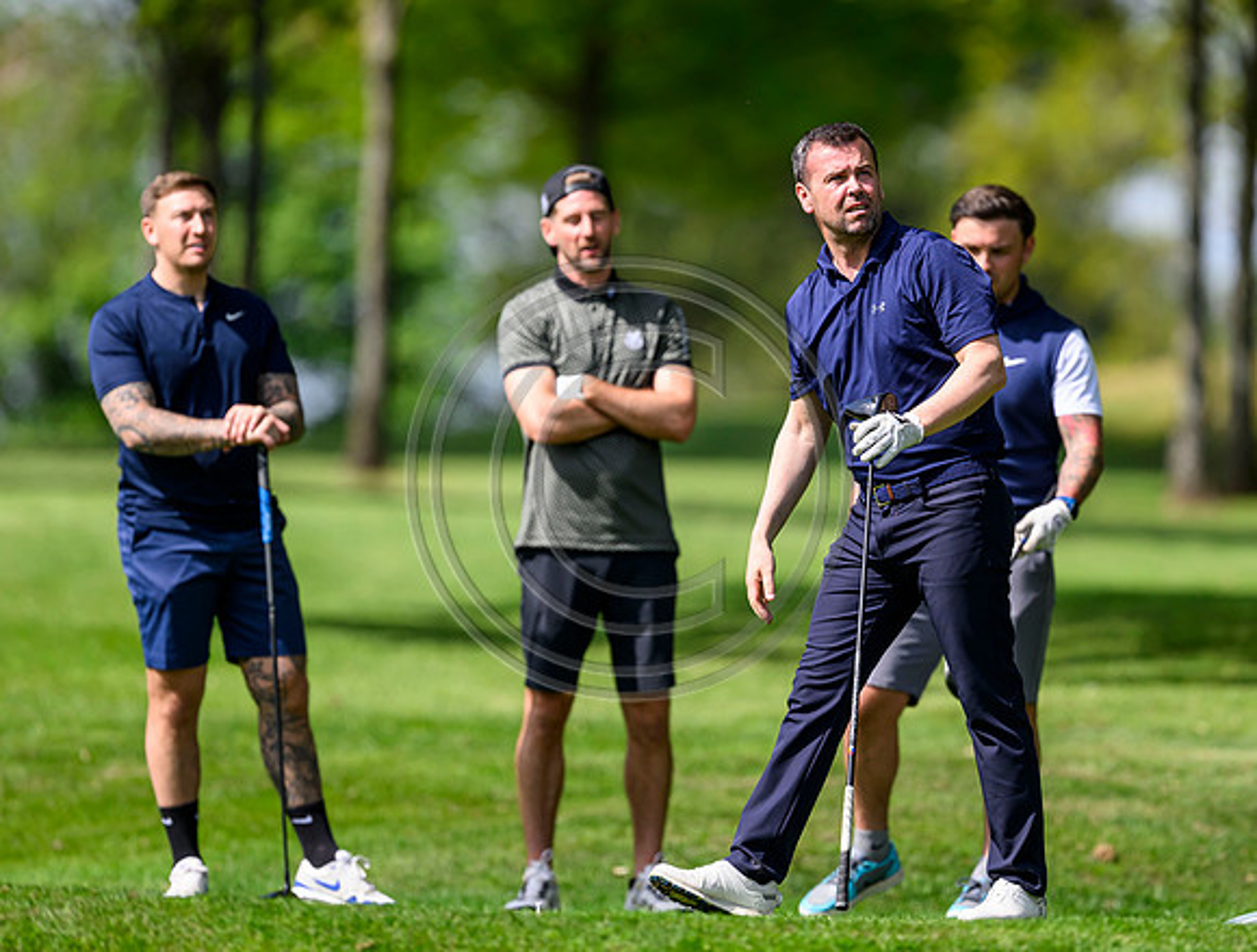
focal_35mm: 504
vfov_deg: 3.0
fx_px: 18365
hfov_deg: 3.9
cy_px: 400
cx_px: 826
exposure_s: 1/4000
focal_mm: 400
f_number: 3.5
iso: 500
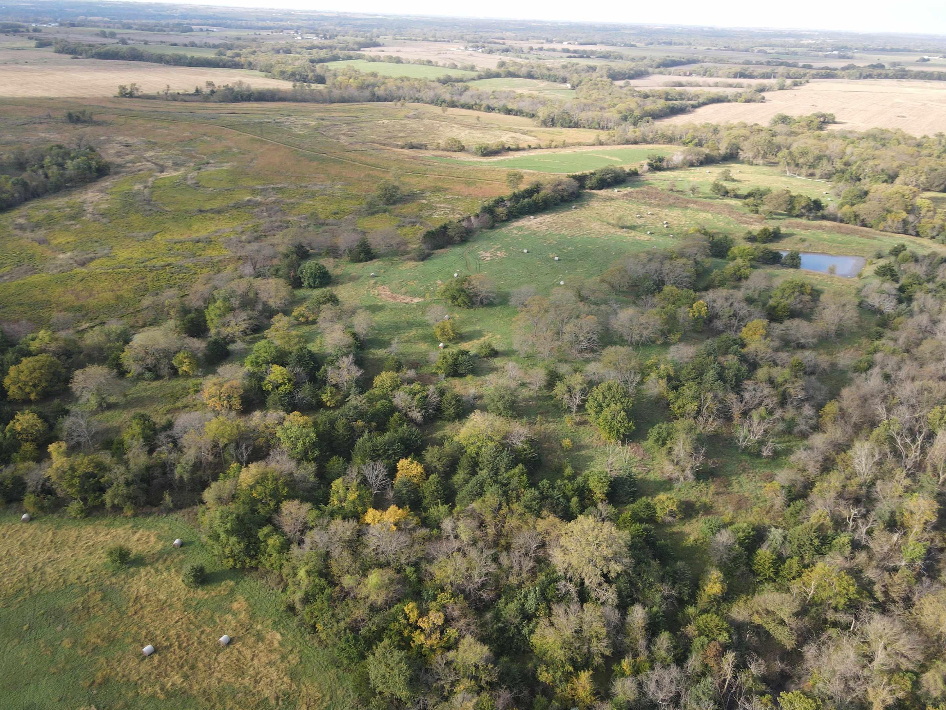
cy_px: 361
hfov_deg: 69.4
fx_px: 683
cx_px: 490
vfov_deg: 54.9
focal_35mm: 25
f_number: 2.8
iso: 100
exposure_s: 1/160
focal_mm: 4.5
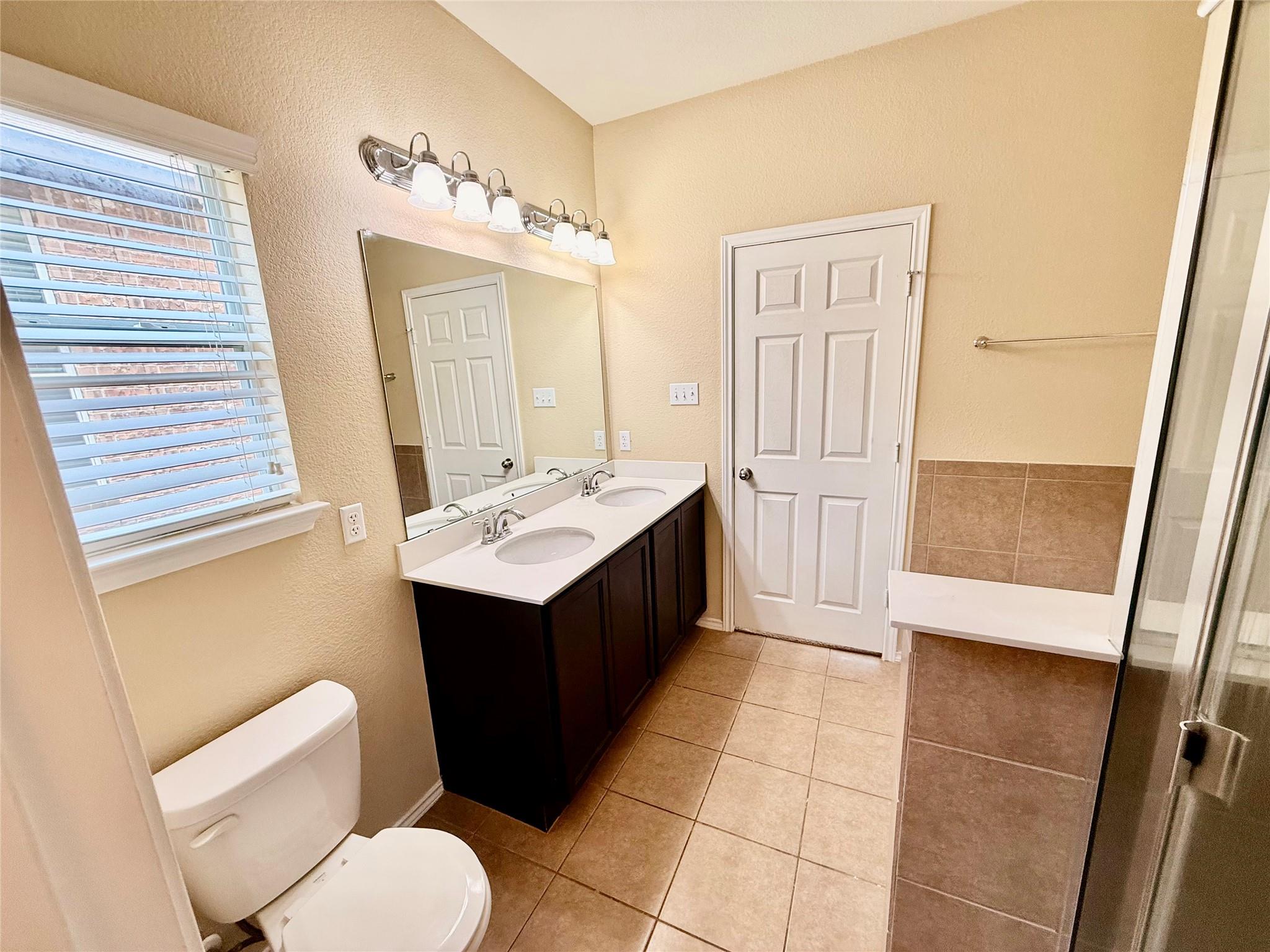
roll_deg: +3.1
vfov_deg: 85.7
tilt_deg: -10.6
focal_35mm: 14
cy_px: 476
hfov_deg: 102.1
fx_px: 514
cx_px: 635
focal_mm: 2.22
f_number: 2.2
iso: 125
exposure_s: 1/120
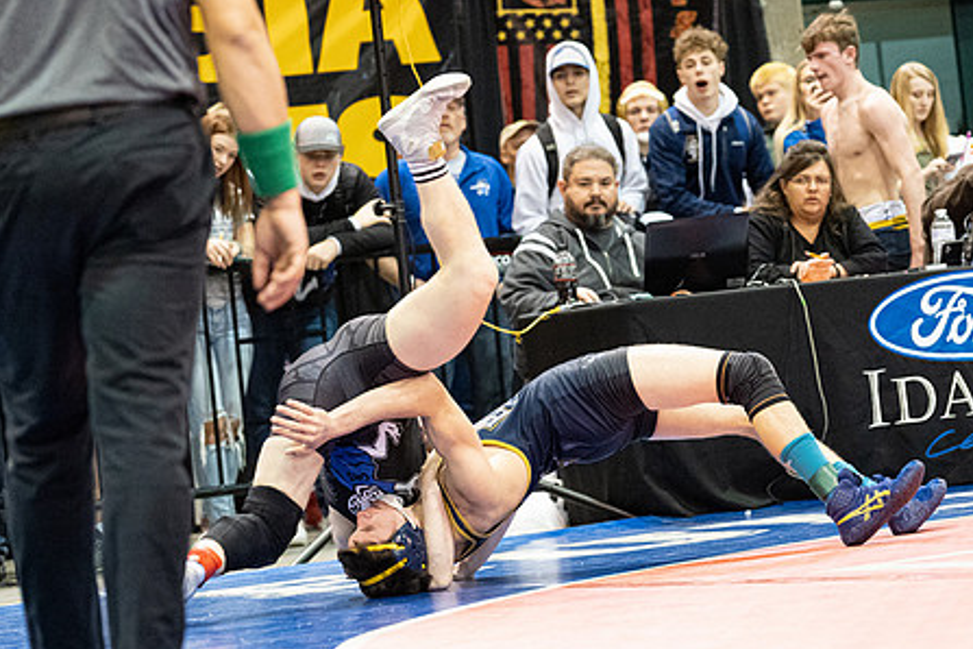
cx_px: 579
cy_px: 382
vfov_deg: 7.9
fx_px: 4702
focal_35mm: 174
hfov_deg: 11.8
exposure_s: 1/500
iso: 12800
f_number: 4
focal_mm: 134
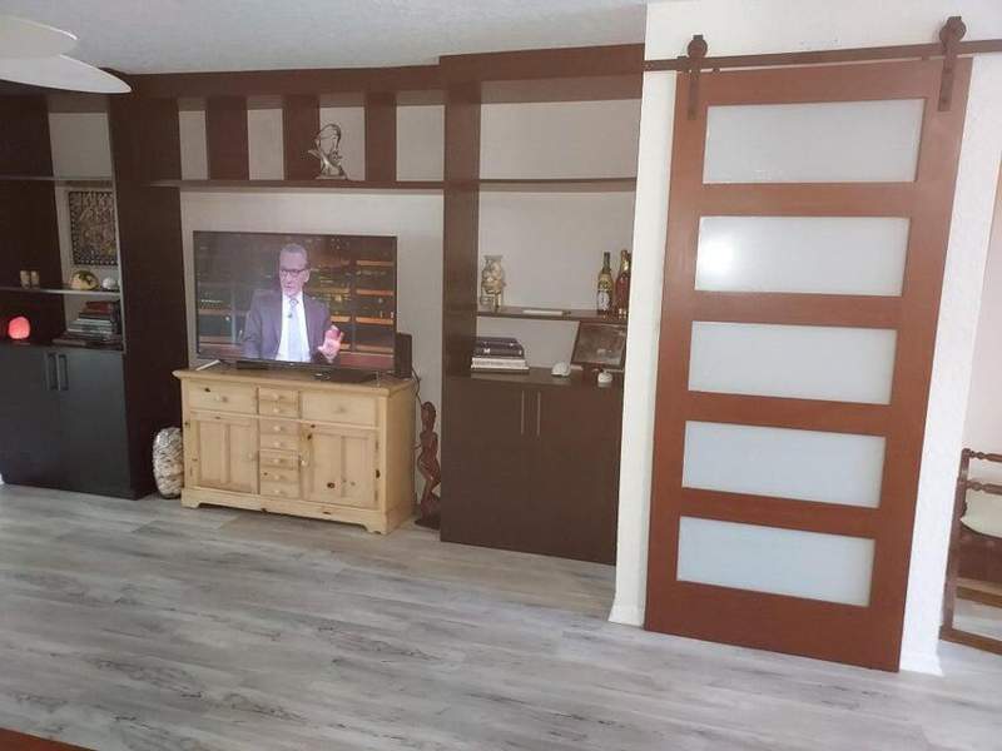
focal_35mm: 24
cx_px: 501
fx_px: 695
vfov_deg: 56.8
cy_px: 376
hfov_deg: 71.6
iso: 640
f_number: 1.8
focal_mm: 4.6
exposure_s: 1/24
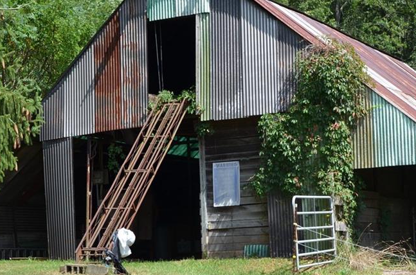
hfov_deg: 21.4
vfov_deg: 14.3
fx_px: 1095
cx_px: 270
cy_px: 176
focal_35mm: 95
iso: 250
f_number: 9
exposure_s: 1/320
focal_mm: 40
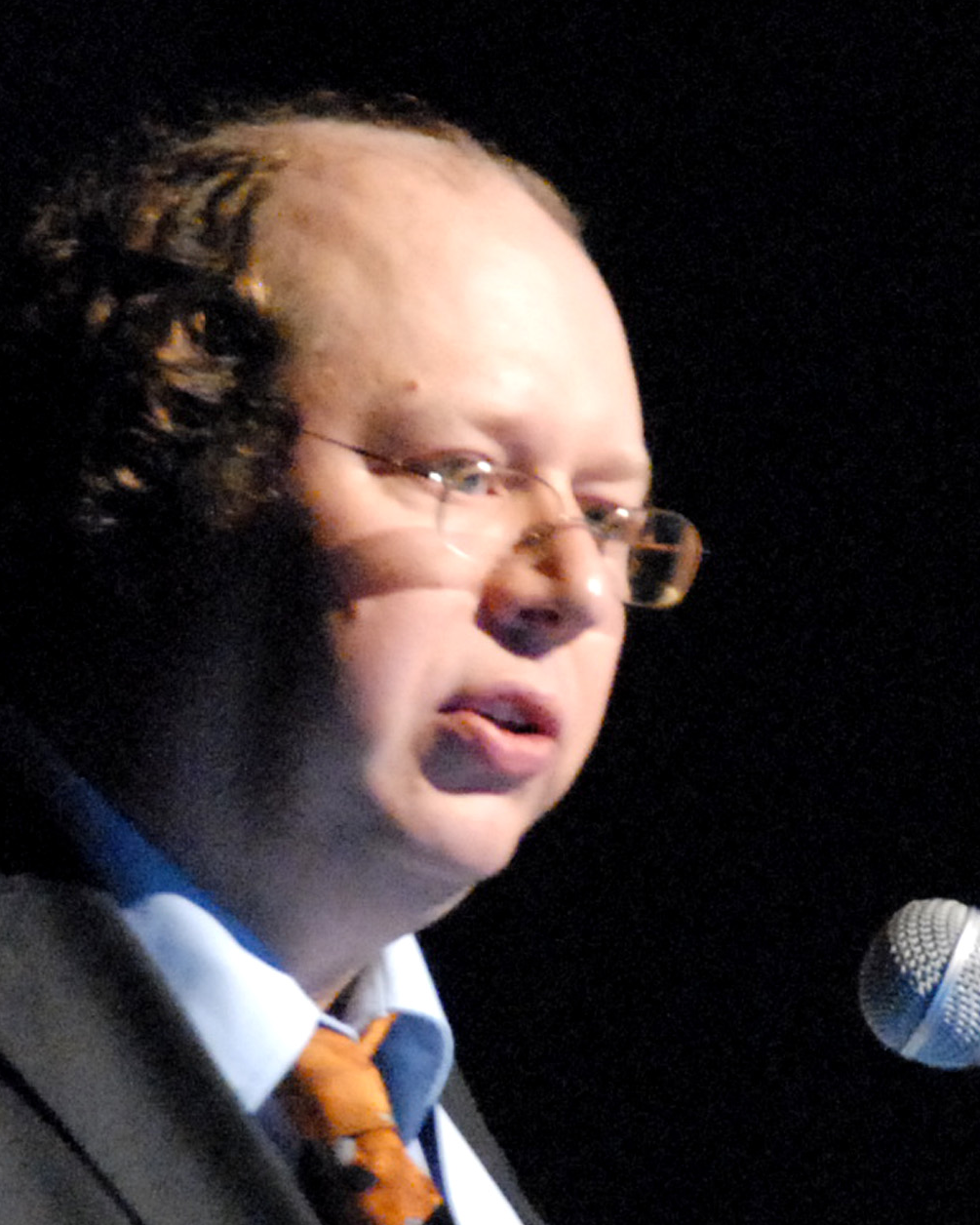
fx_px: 31502
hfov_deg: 1.8
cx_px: 582
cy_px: 798
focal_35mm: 869
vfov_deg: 2.2
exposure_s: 1/30
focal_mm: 200
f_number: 5.6
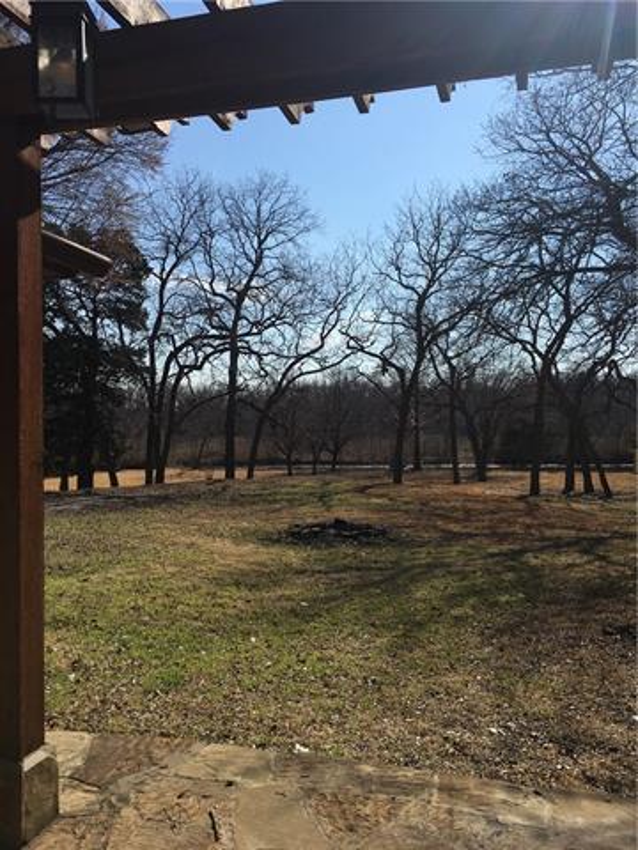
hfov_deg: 48.2
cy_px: 425
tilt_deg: +1.6
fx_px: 713
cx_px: 319
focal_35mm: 29
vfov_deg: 61.7
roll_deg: +0.9
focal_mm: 4.15
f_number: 2.2
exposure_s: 1/3205
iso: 25
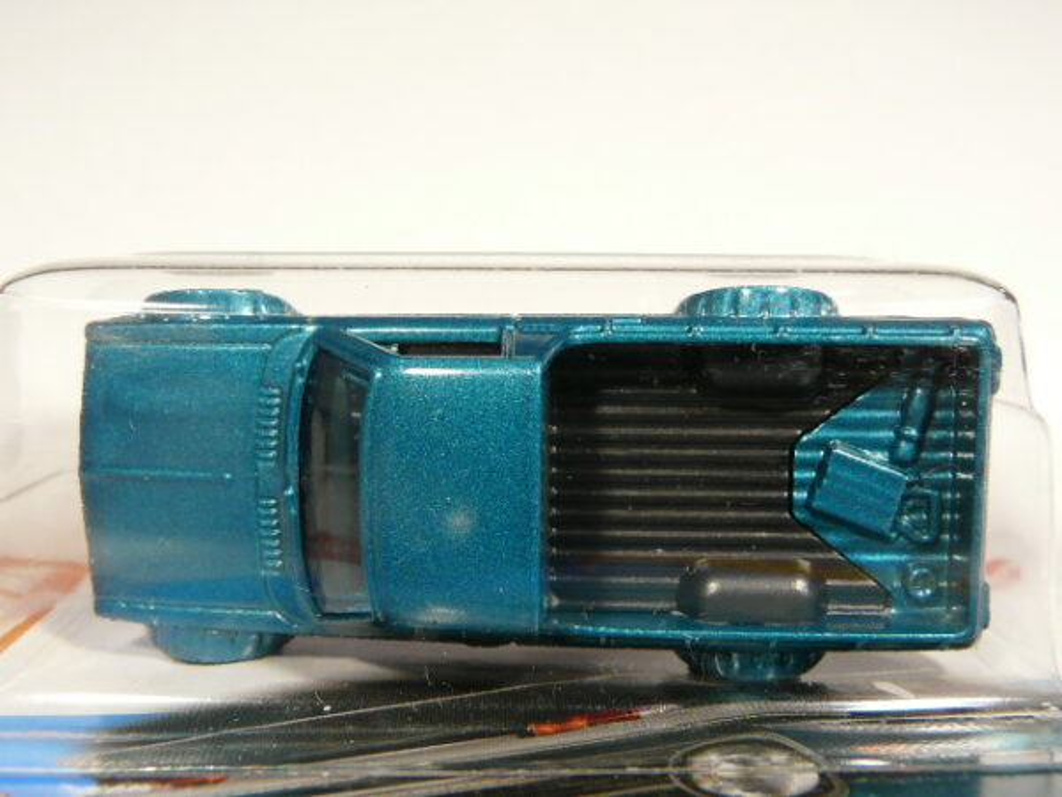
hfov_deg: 47.9
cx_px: 531
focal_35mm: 39
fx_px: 1196
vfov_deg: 36.8
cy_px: 398
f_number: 2.8
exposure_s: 1/30
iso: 100
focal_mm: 4.6
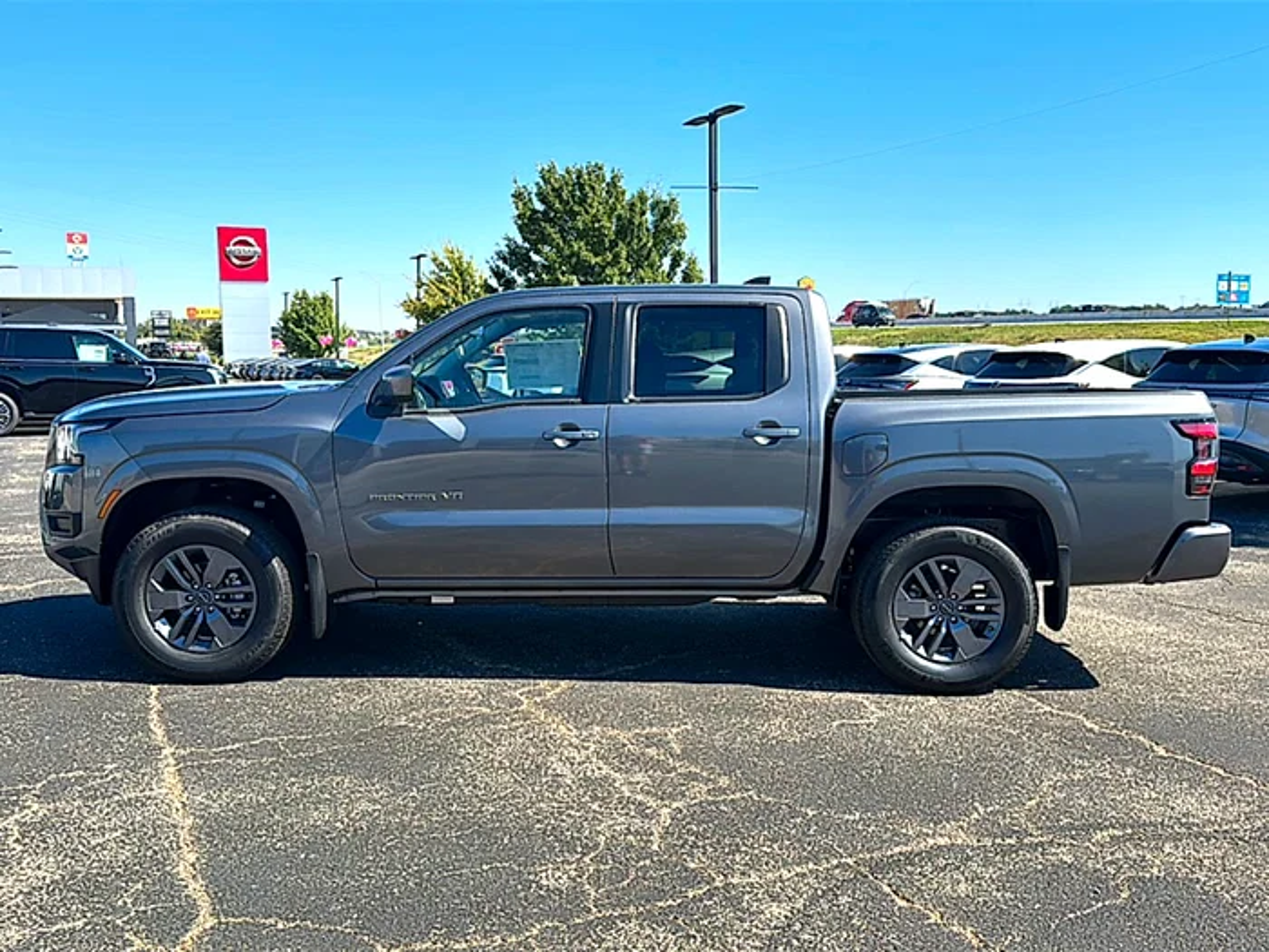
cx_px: 634
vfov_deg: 53.1
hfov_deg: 67.3
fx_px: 953
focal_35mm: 26
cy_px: 476
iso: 80
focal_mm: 6.86
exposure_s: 1/2674
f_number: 1.78
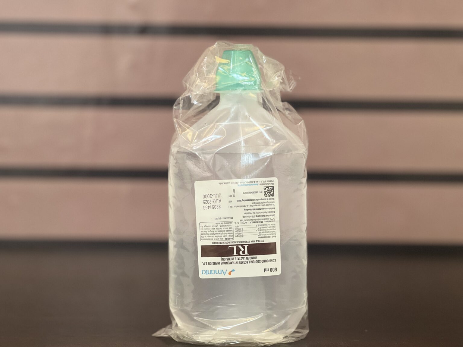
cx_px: 232
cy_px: 174
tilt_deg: -4.8
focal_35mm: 77
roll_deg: -0.7
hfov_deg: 25.3
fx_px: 1030
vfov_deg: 19.1
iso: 320
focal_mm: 9
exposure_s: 1/25
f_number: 2.8
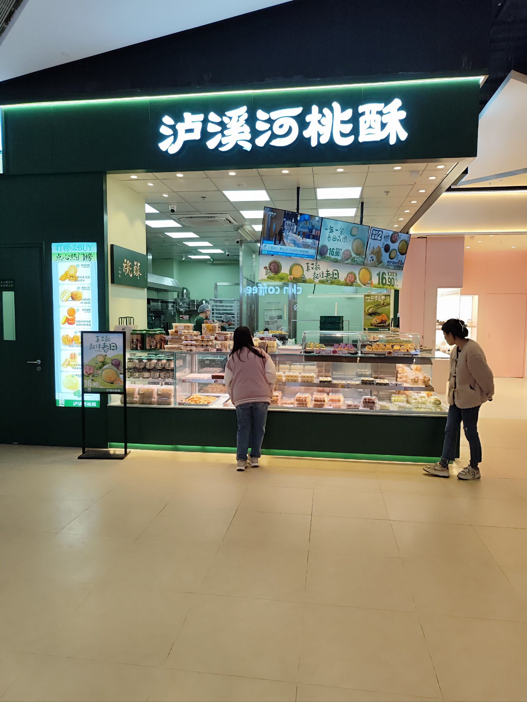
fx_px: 487
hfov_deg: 56.8
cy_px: 351
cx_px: 264
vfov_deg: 71.6
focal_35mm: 24
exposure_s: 1/500
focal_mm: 5.26
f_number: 1.65
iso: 283
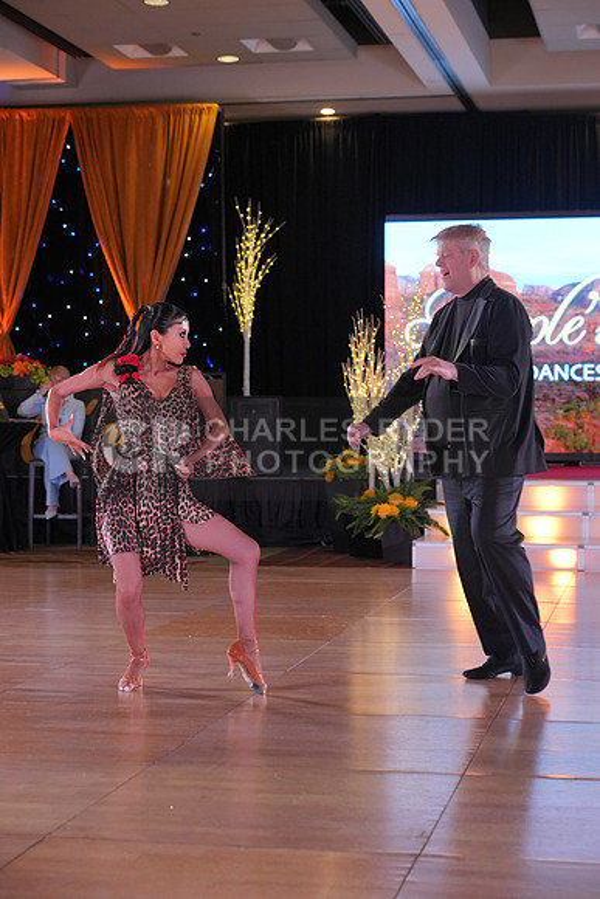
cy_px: 450
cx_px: 300
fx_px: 1699
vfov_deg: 29.6
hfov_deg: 20.0
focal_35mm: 68
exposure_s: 1/400
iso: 1600
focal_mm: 68
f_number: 4
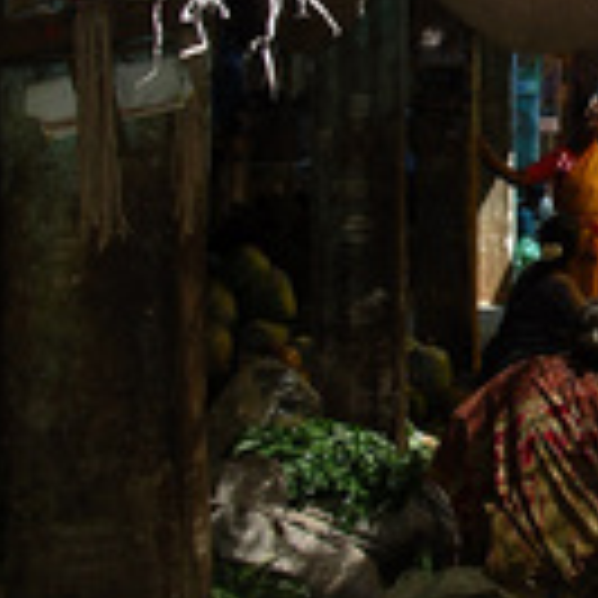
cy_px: 99
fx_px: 1876
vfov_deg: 17.9
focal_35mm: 96
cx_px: 776
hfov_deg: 17.1
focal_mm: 7.8
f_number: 3.2
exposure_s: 1/216
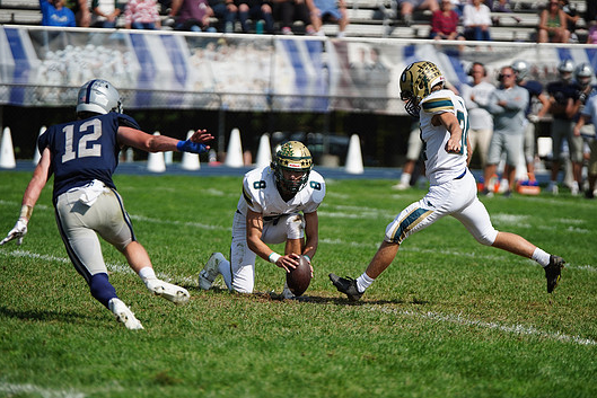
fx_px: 4495
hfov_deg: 7.6
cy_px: 209
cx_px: 313
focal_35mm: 271
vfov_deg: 5.1
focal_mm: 247
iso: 400
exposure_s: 1/6400
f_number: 2.8
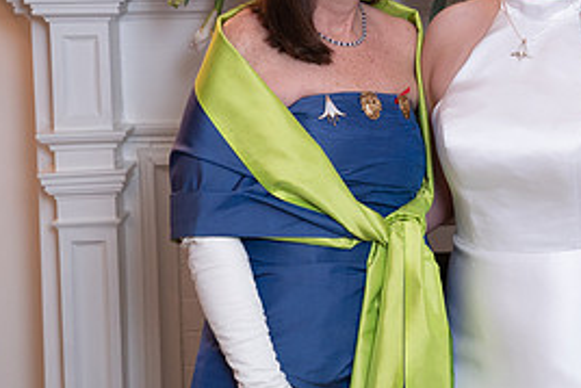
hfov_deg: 16.7
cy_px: 64
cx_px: 618
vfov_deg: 11.5
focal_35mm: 119
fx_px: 1921
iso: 800
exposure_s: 1/80
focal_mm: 55
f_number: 4.5
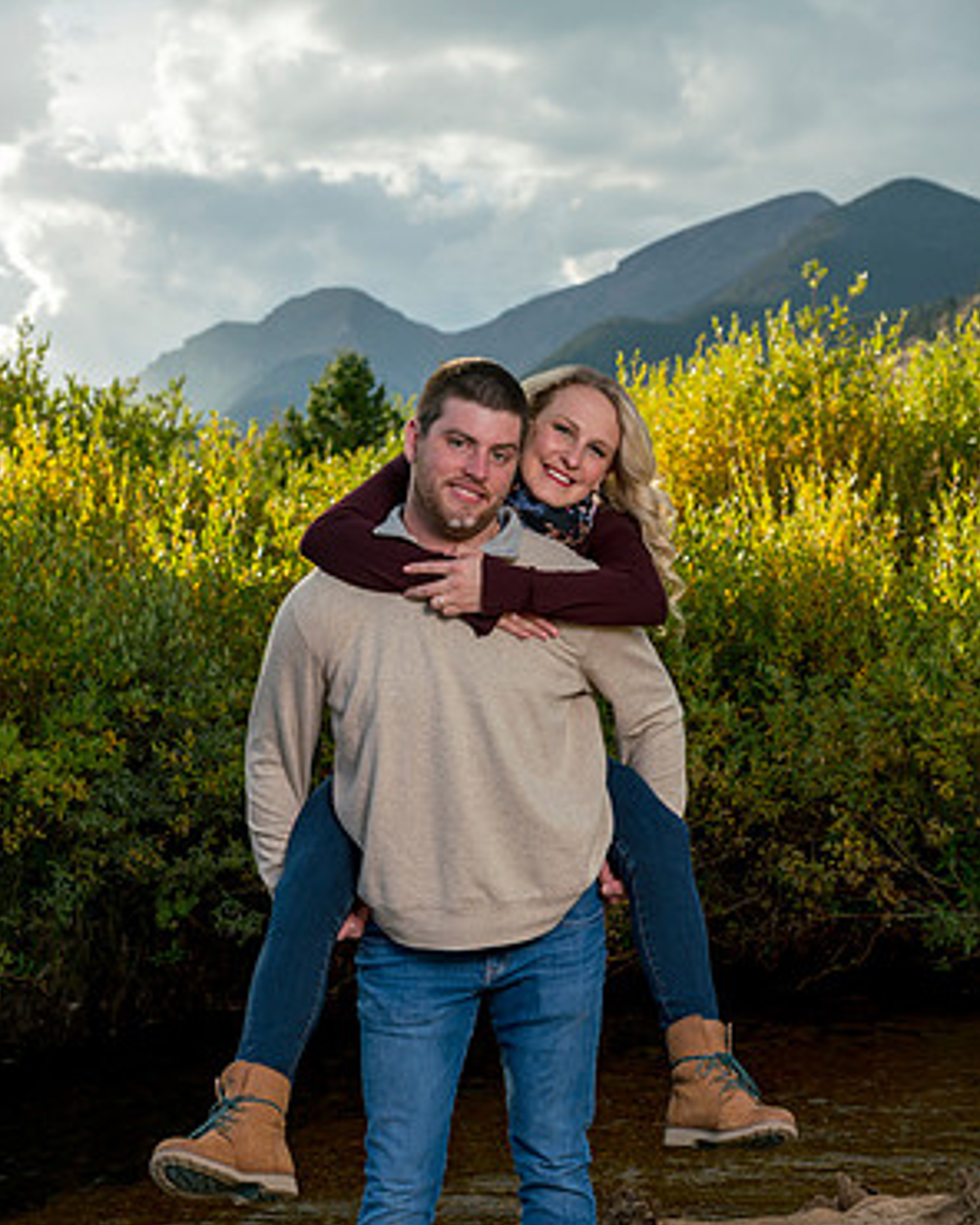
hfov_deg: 26.7
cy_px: 732
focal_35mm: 57
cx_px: 490
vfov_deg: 32.9
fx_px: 2067
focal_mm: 50
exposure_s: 1/320
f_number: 4.5
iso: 100
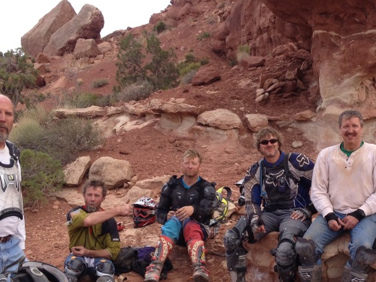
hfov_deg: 29.9
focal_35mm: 64
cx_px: 266
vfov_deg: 22.9
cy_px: 172
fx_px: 695
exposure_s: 1/717
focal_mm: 4.28
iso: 50
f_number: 2.4
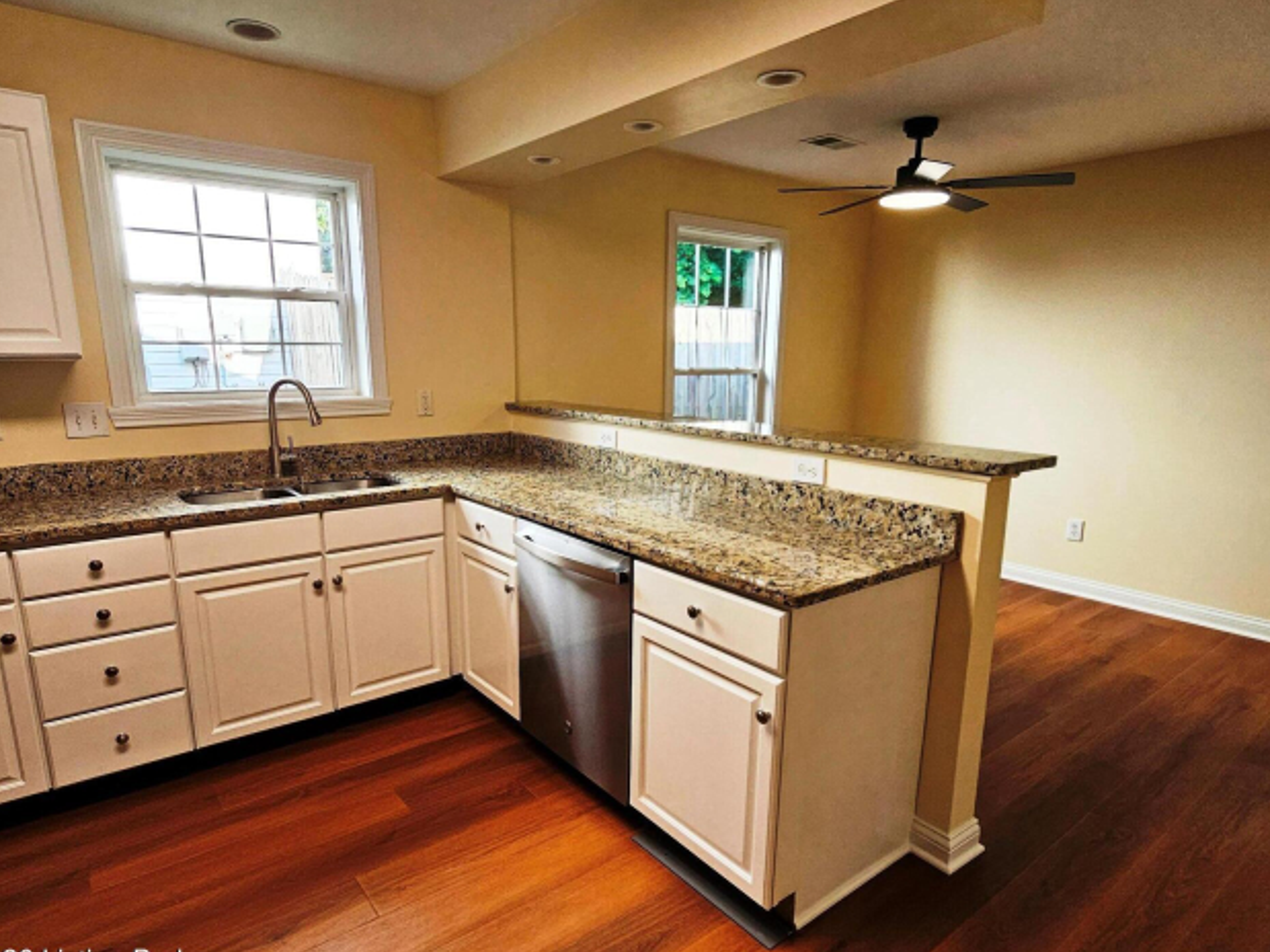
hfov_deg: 102.1
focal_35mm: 14
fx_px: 514
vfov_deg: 85.6
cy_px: 494
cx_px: 629
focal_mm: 2.2
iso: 50
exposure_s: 1/60
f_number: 2.2
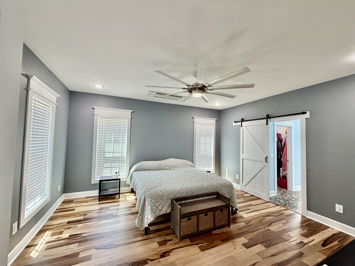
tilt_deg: +0.9
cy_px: 133
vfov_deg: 85.7
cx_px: 178
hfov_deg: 102.1
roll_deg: -0.9
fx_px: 144
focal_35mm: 14
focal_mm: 2.22
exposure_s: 1/120
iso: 200
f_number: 2.2
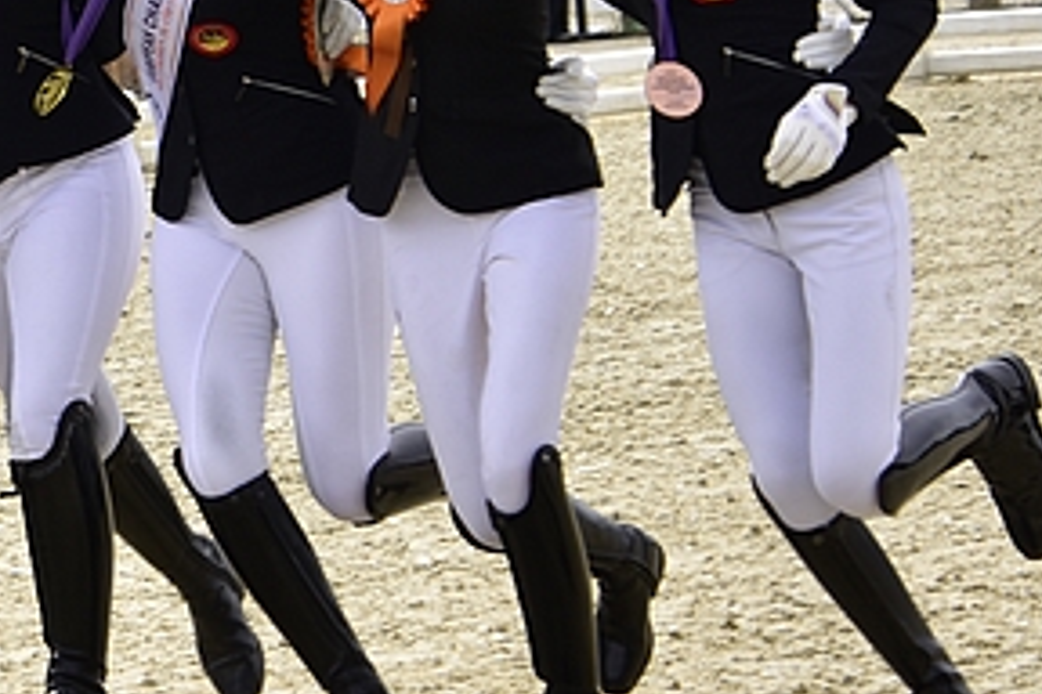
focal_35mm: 266
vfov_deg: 5.2
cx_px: -69
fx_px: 7699
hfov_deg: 7.7
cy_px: 110
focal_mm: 58
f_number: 4.5
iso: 100
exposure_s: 1/500
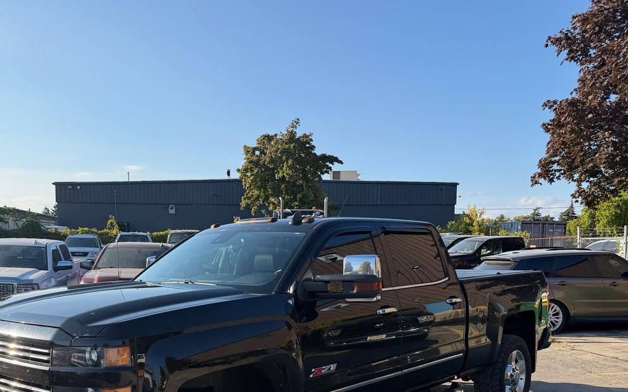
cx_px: 248
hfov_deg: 57.6
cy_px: 292
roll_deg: +0.3
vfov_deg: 37.4
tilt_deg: -3.6
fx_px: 565
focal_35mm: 33
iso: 80
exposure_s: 1/3021
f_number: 1.78
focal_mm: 6.76
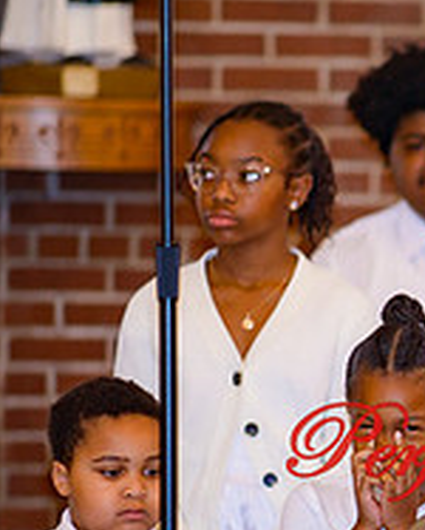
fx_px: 5494
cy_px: 369
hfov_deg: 4.4
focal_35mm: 350
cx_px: 807
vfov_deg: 5.5
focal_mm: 105
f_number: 1.4
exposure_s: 1/100
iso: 100
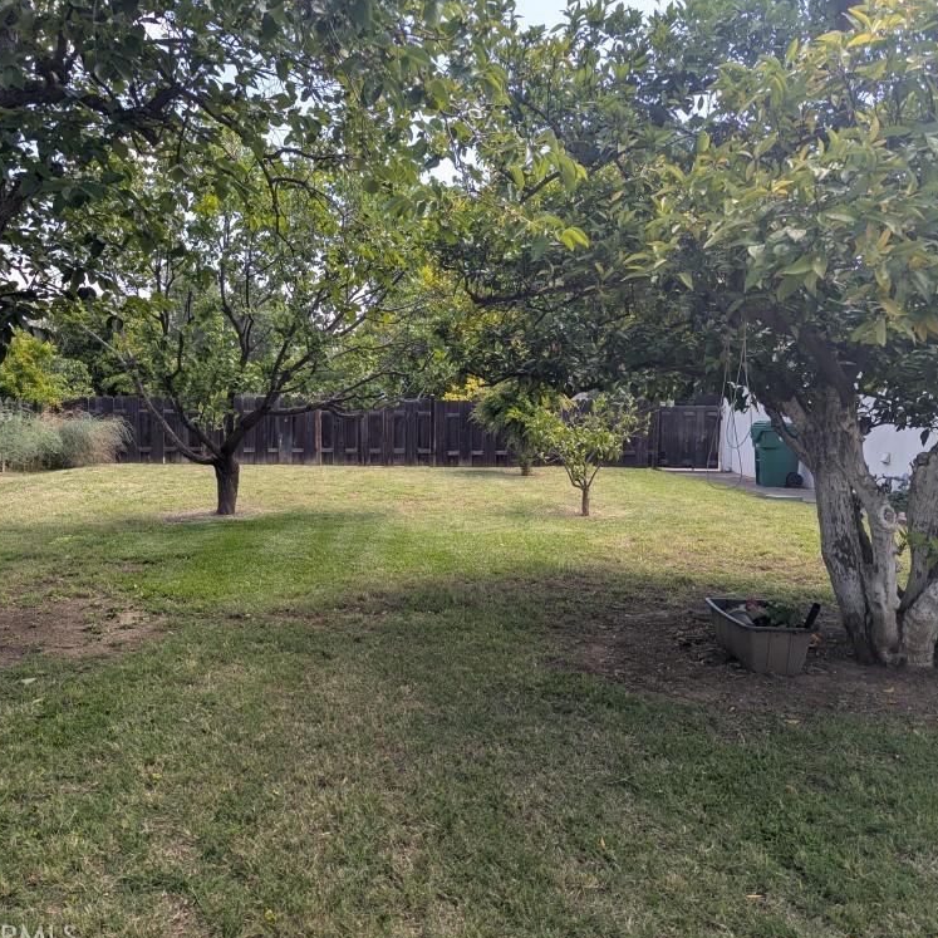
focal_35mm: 29
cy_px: 472
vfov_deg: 55.6
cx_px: 362
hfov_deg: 55.1
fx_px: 889
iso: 41
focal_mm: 6.81
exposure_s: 1/566
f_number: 1.85
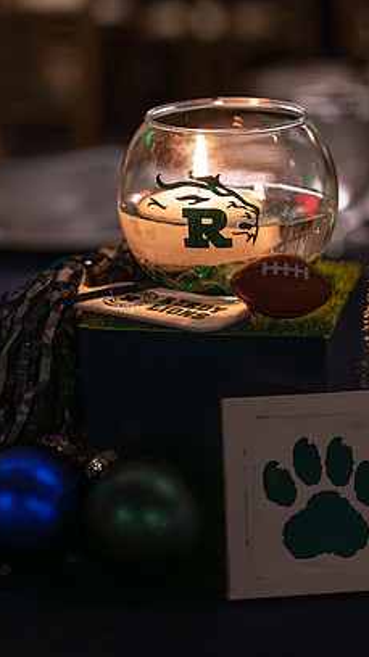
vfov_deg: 21.8
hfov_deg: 12.3
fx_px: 1707
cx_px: 240
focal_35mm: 98
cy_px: 319
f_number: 2
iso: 1000
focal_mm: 50
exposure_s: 1/500
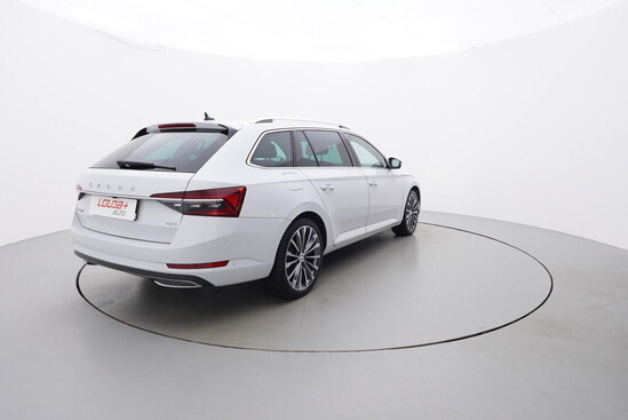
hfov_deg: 77.3
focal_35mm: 22
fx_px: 393
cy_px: 210
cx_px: 314
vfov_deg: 56.2
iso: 200
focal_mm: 15
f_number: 5
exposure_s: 1/80
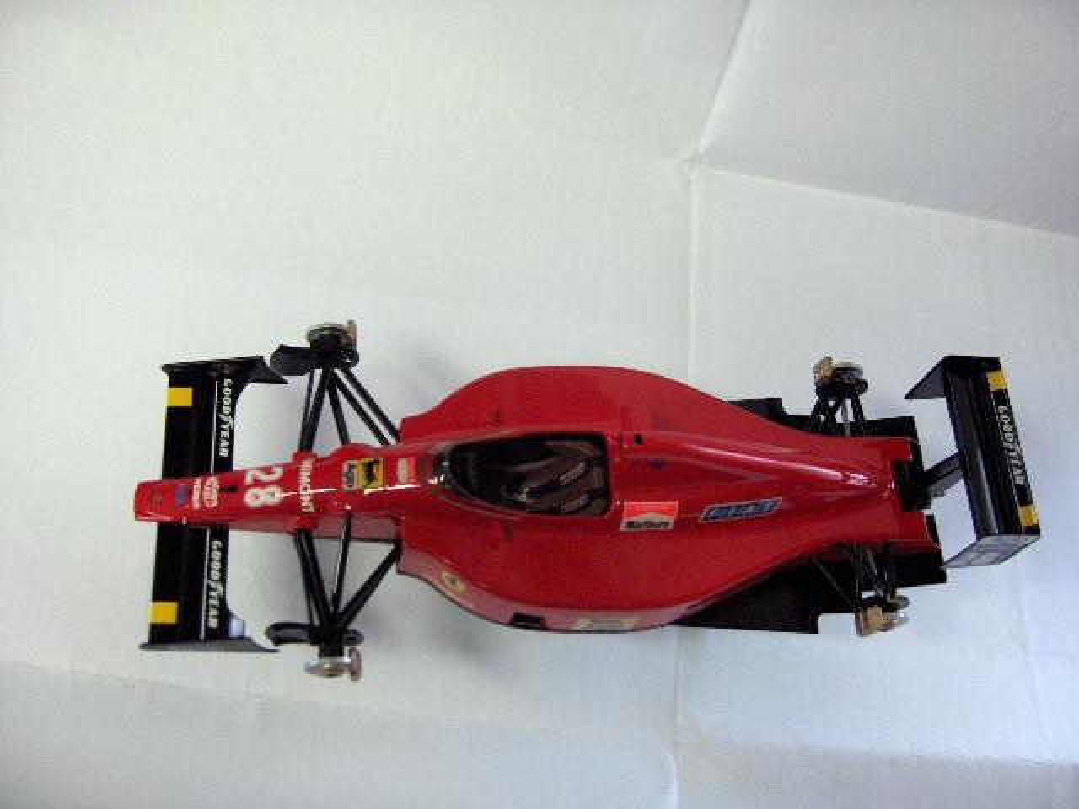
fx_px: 1216
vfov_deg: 36.8
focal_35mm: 39
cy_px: 404
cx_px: 540
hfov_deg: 47.9
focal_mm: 8
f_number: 2.8
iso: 200
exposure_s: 1/61.3
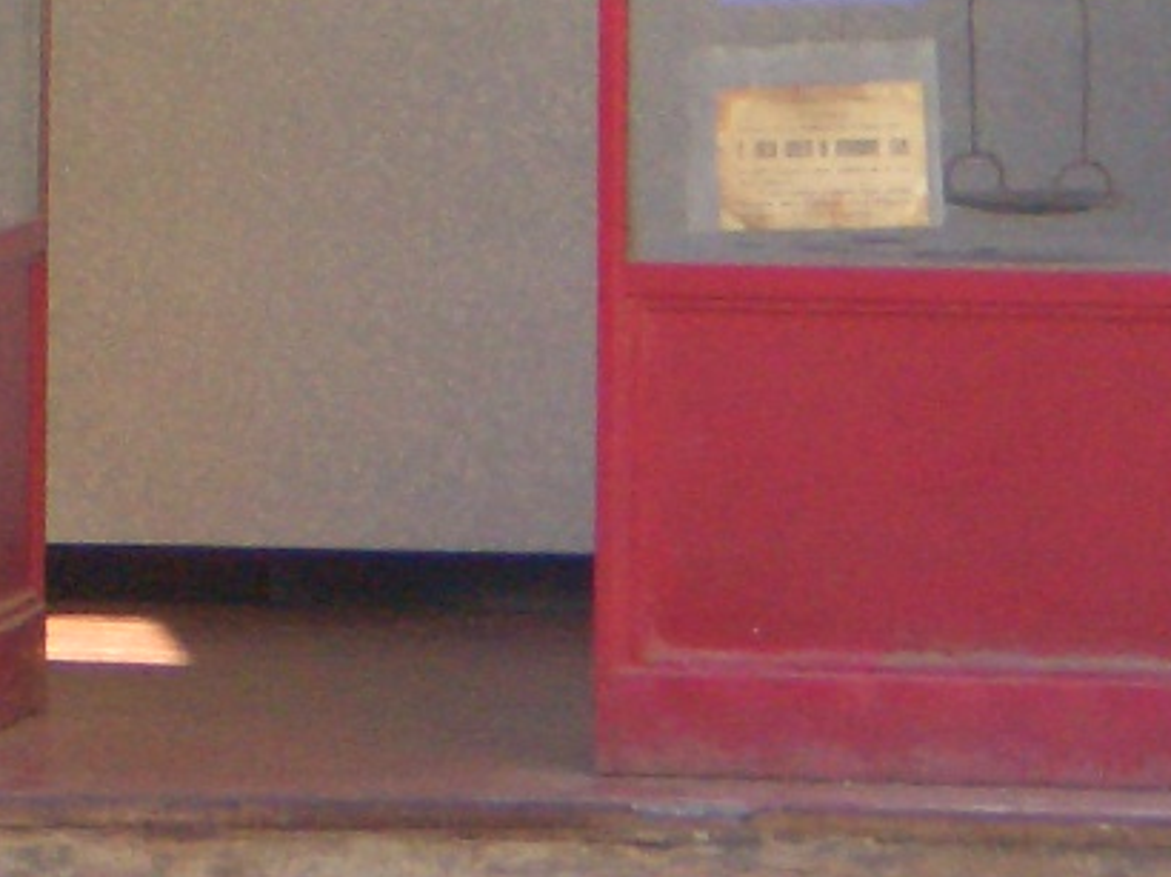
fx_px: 13861
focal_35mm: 410
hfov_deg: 4.8
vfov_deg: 3.6
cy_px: -697
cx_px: 197
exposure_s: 1/125
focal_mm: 17.4
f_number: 4.8
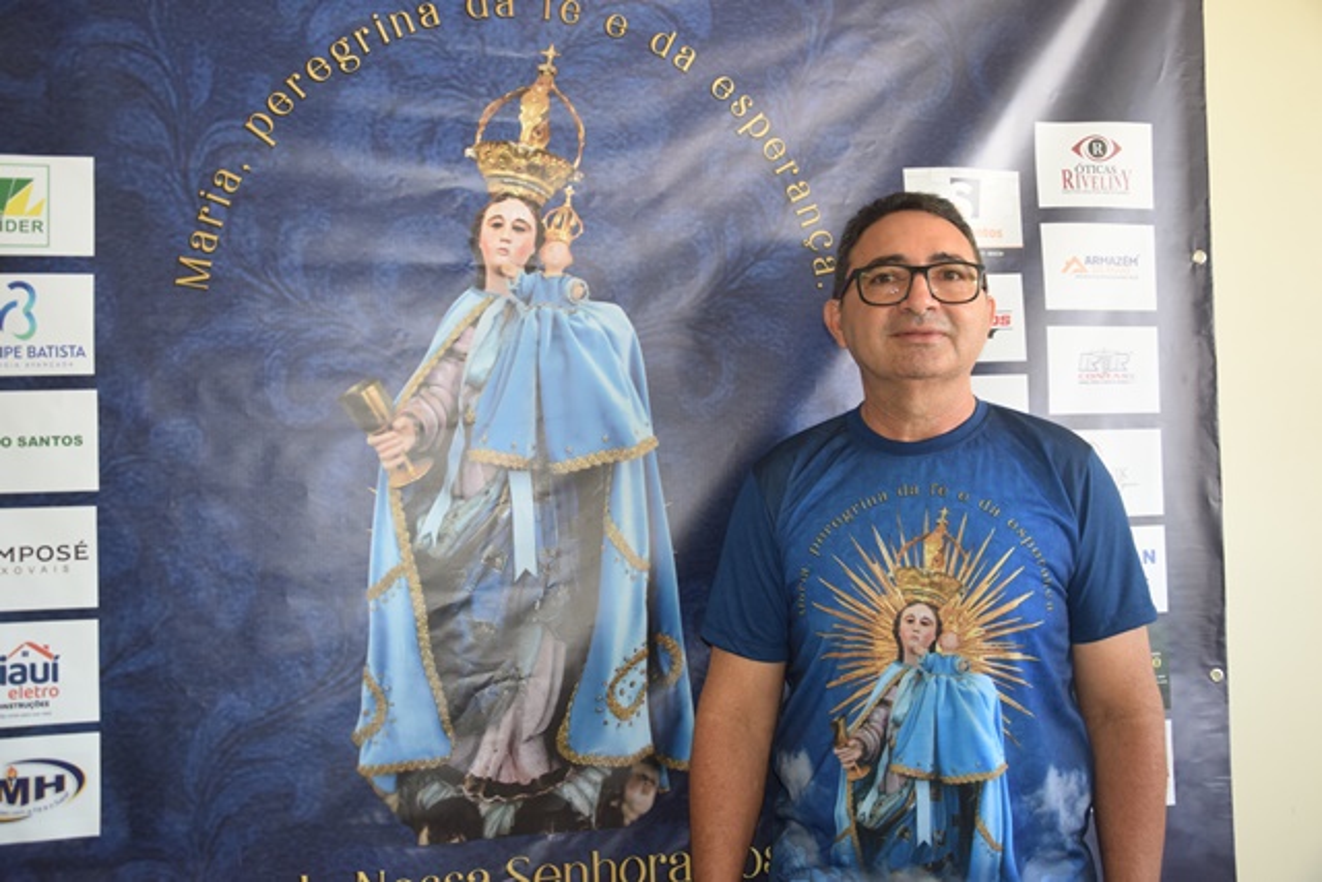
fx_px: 1212
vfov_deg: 40.0
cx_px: 661
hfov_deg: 57.2
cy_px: 441
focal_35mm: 33
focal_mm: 22
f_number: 5
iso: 800
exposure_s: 1/100
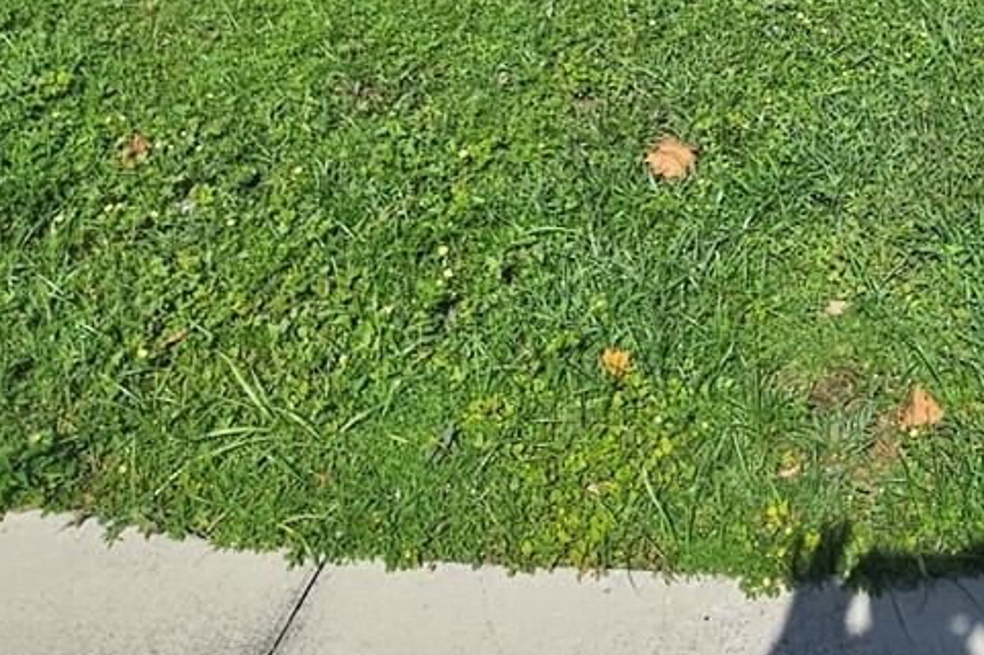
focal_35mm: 45
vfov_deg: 21.9
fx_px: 1229
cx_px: 810
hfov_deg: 41.4
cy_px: -444
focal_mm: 2.2
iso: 50
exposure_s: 1/4314
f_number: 2.2
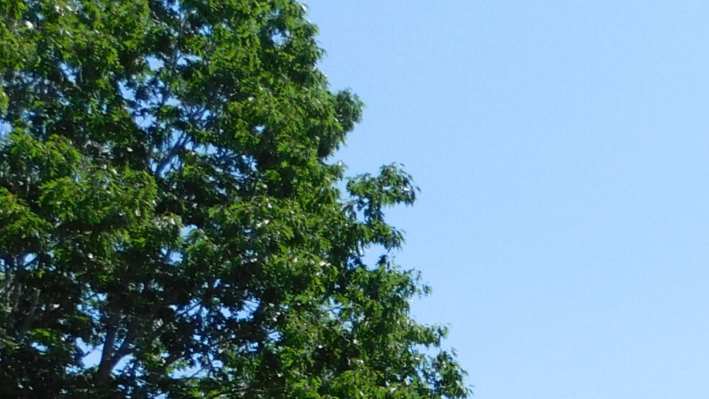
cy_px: 607
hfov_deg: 24.0
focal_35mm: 77
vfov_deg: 14.6
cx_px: 936
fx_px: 1448
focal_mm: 4
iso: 125
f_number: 6
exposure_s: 1/400
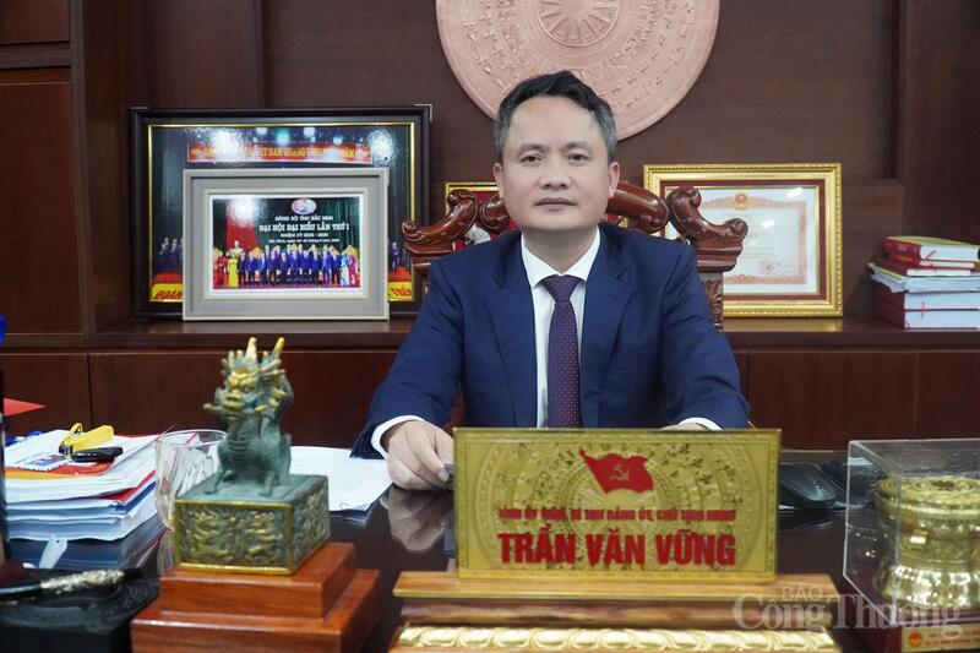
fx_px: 1061
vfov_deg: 34.2
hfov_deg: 49.6
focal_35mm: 39
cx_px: 490
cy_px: 326
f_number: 4.5
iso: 6400
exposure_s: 1/250
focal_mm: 26
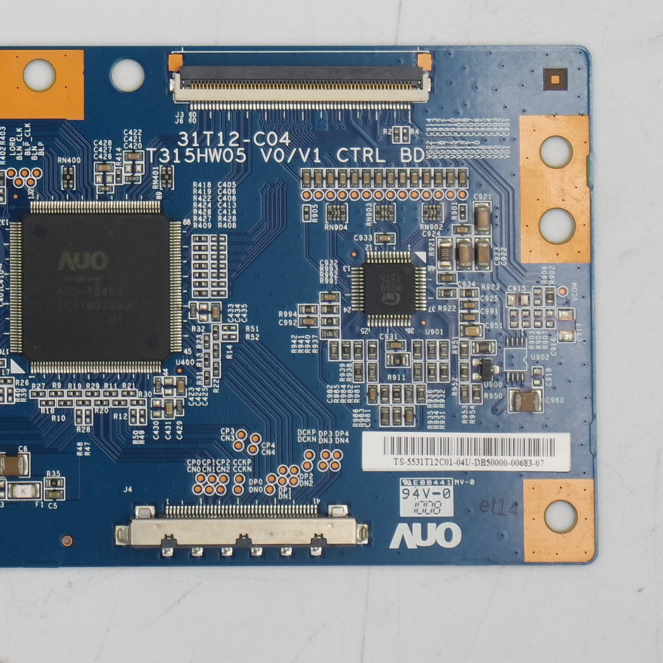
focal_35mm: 174
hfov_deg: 10.0
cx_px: 46
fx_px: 3770
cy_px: 79
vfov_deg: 10.0
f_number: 5.6
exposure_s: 1/125
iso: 200
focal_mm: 27
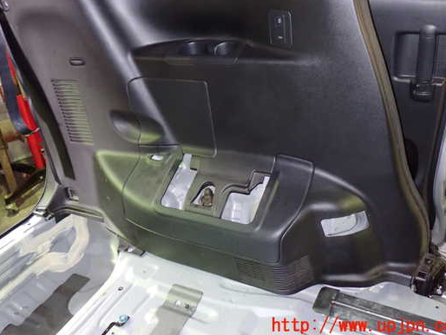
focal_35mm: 35
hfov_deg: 52.6
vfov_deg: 40.6
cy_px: 141
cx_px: 207
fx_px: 451
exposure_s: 1/30
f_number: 2.3
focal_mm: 5.4
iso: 800
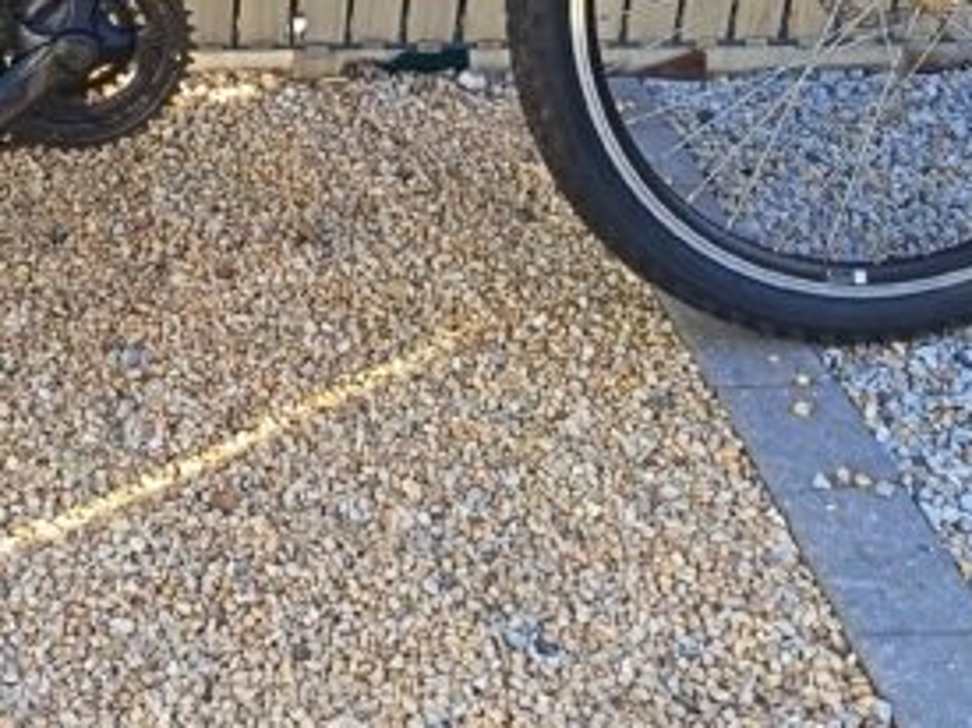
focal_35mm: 67
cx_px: 223
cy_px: -230
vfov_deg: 20.0
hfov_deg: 28.5
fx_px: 1881
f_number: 1.75
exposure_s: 1/129
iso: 107
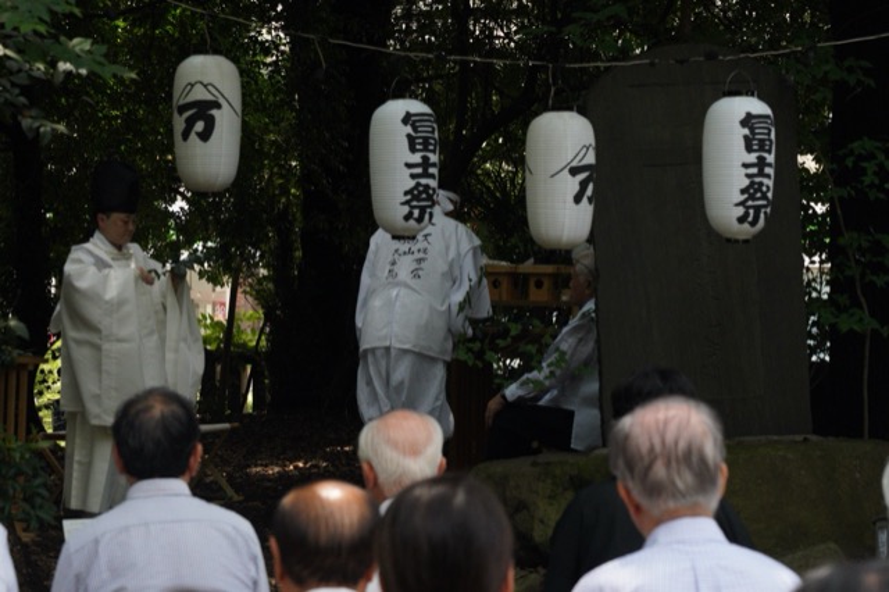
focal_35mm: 84
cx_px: 444
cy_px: 296
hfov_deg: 24.2
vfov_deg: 16.2
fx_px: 2073
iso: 2000
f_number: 5.6
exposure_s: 1/1000
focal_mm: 56
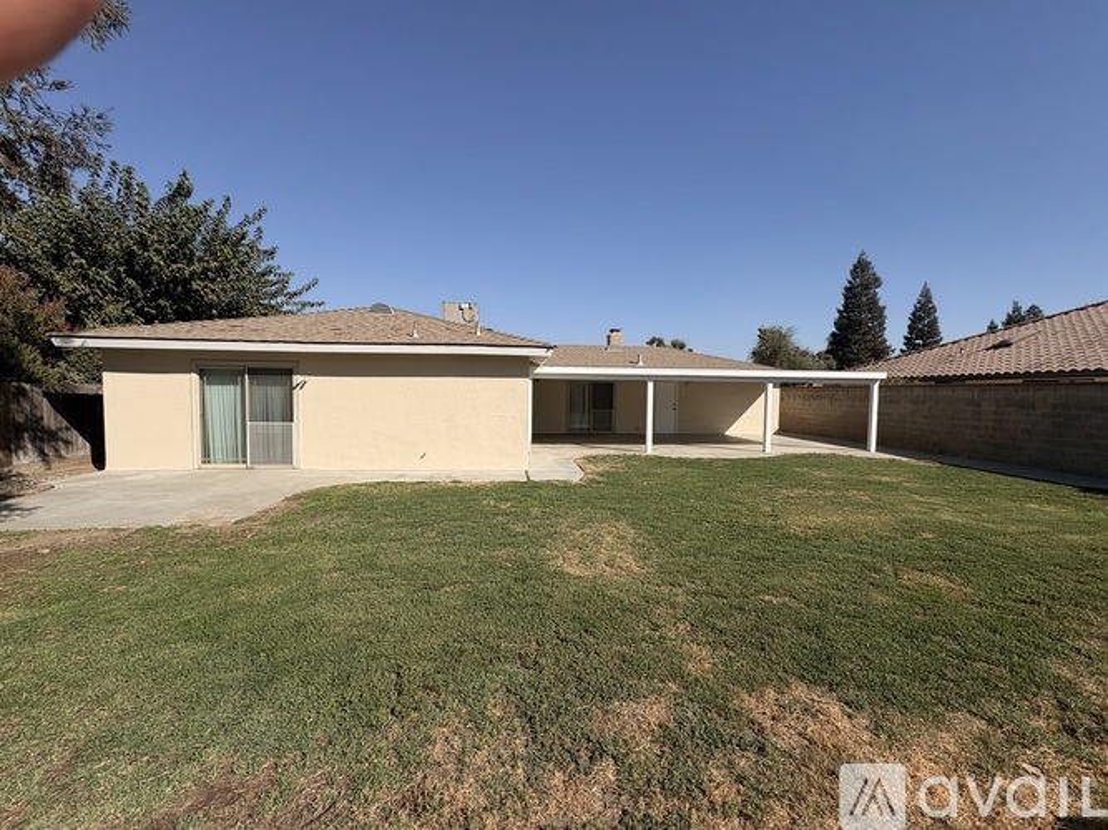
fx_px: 448
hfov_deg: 102.1
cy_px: 415
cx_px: 554
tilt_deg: -1.7
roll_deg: -0.9
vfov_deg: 85.7
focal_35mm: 14
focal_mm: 2.22
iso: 50
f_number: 2.2
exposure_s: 1/4132
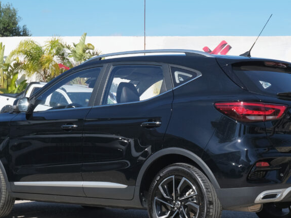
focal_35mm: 93
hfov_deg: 21.1
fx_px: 782
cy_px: 134
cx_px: 154
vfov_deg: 15.9
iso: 160
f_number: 9
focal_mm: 36.3
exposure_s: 1/320
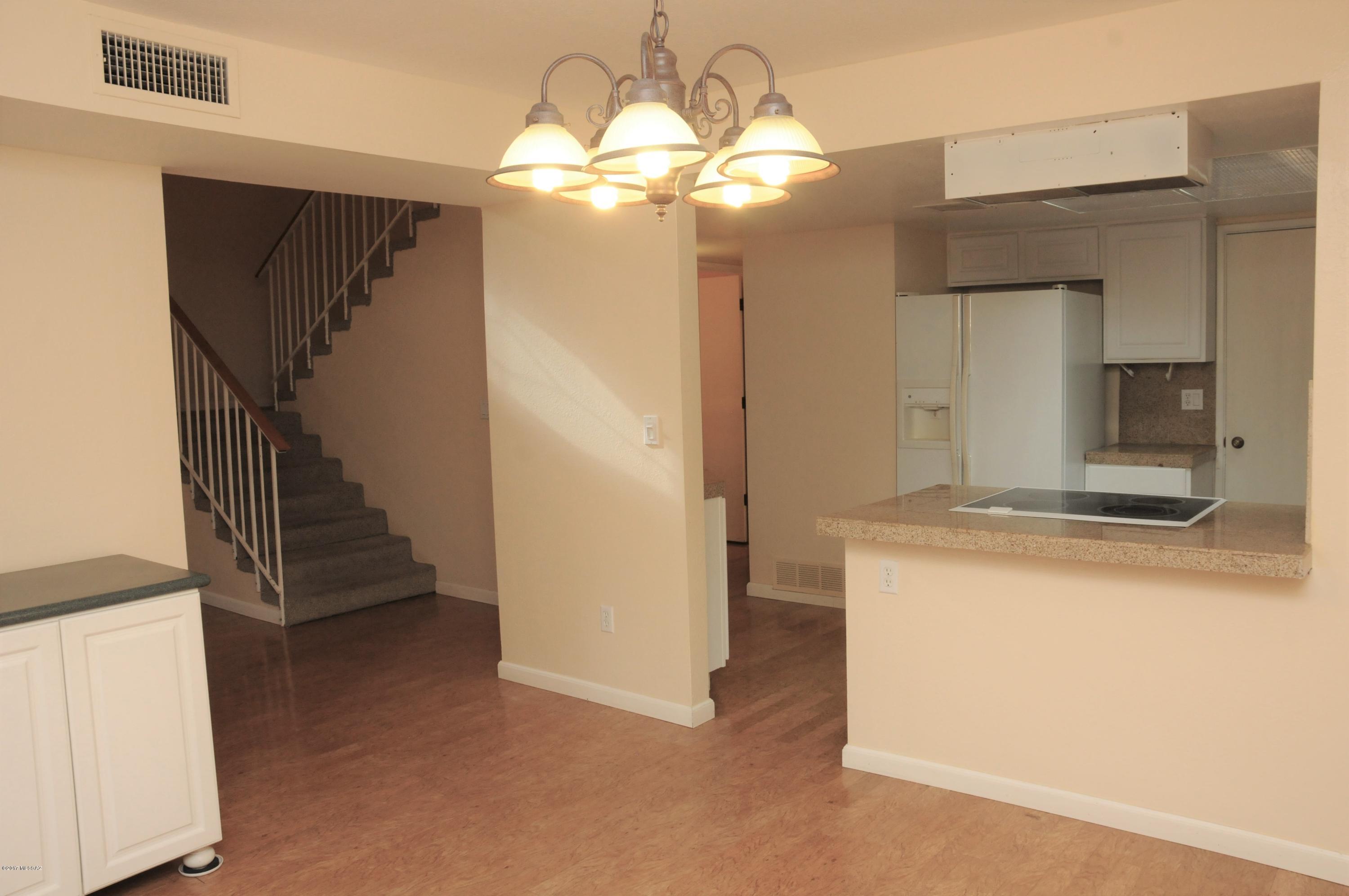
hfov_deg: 67.4
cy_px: 448
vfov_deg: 47.8
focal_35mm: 27
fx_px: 1010
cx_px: 674
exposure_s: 1/60
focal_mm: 18
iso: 900
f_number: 10
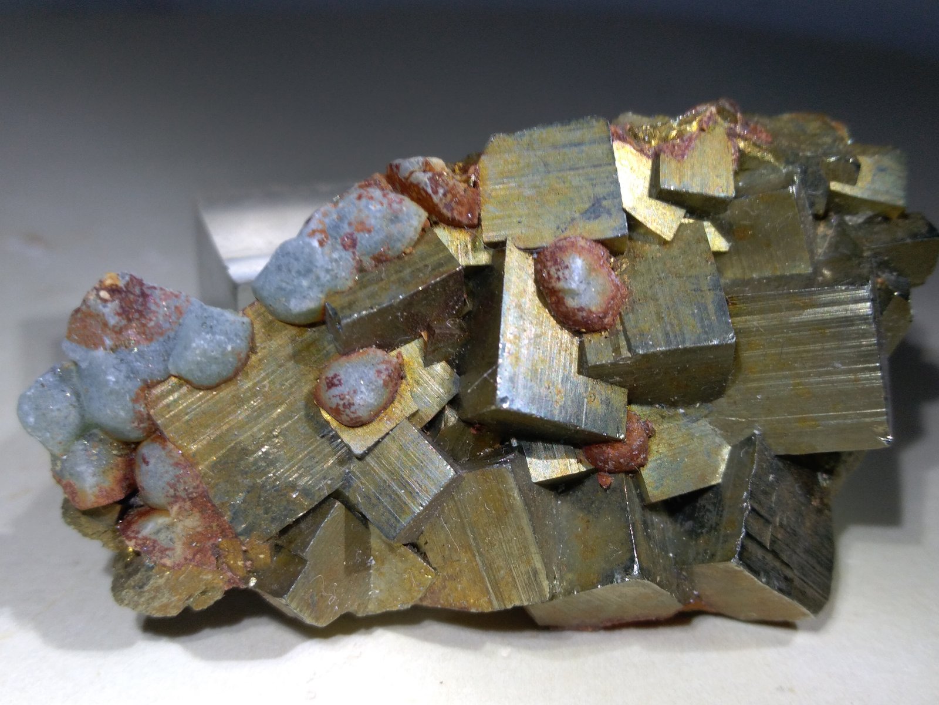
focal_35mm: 26
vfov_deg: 53.1
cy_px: 352
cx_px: 470
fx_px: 705
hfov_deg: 67.3
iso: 102
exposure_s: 1/33.3
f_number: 2
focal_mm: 3.54
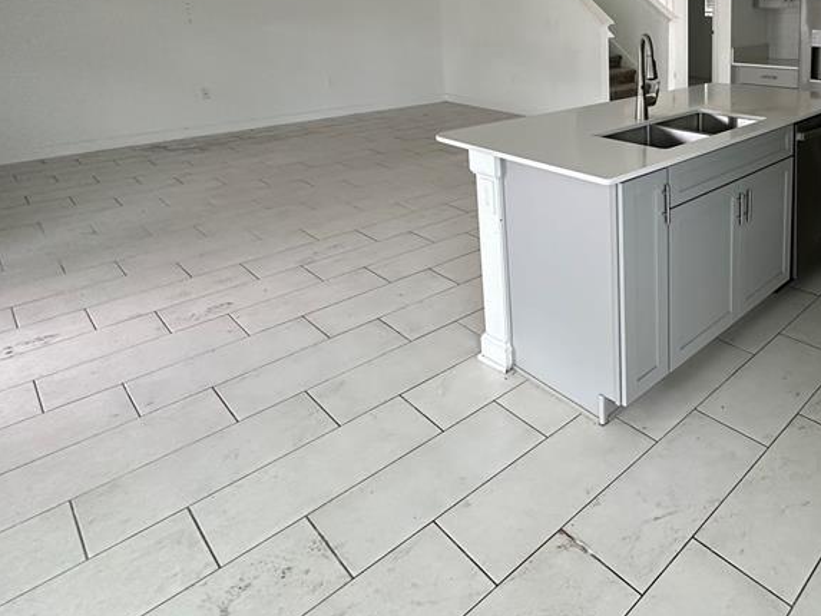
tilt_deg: -7.8
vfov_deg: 50.3
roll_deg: +1.0
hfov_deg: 61.4
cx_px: 698
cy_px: 93
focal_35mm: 25
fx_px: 593
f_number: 2.2
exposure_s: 1/95
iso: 320
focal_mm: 2.22
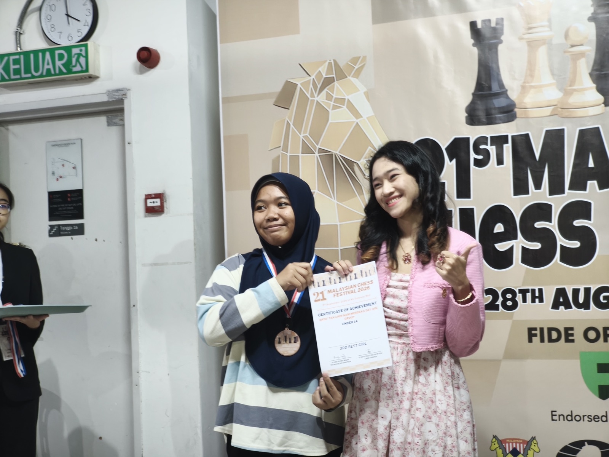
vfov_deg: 31.5
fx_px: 809
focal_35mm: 46
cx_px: 304
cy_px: 228
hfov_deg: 41.2
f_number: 1.9
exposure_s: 1/50
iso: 800
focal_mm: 7.1
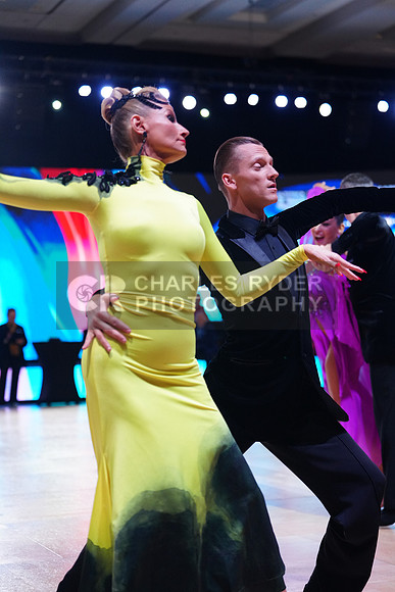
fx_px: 1151
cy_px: 296
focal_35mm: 70
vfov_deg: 28.8
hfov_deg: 19.5
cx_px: 198
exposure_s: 1/500
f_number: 2.8
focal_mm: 70
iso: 2000
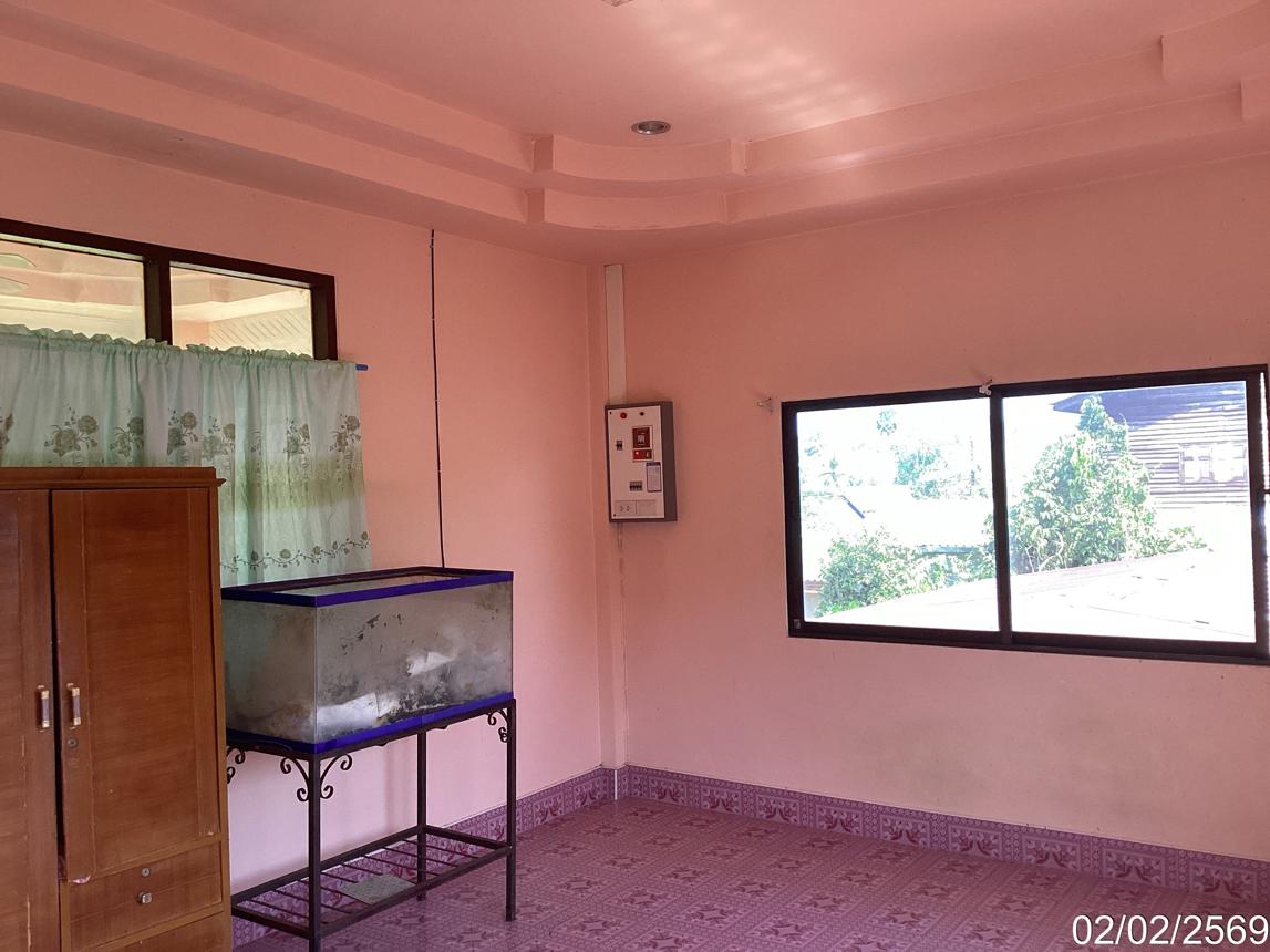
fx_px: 1137
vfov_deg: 45.4
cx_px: 635
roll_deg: +1.6
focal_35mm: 31
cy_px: 476
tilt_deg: +0.9
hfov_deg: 58.4
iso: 100
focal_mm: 3.3
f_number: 2.4
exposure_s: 1/60
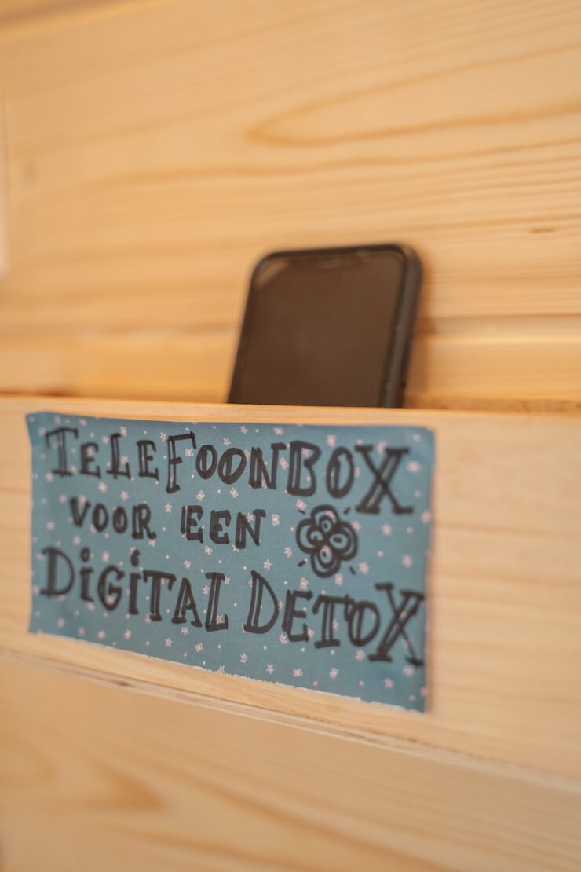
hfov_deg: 28.6
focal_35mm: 47
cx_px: 290
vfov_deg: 41.9
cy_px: 436
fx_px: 1138
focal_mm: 47
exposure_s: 1/50
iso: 800
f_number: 2.8
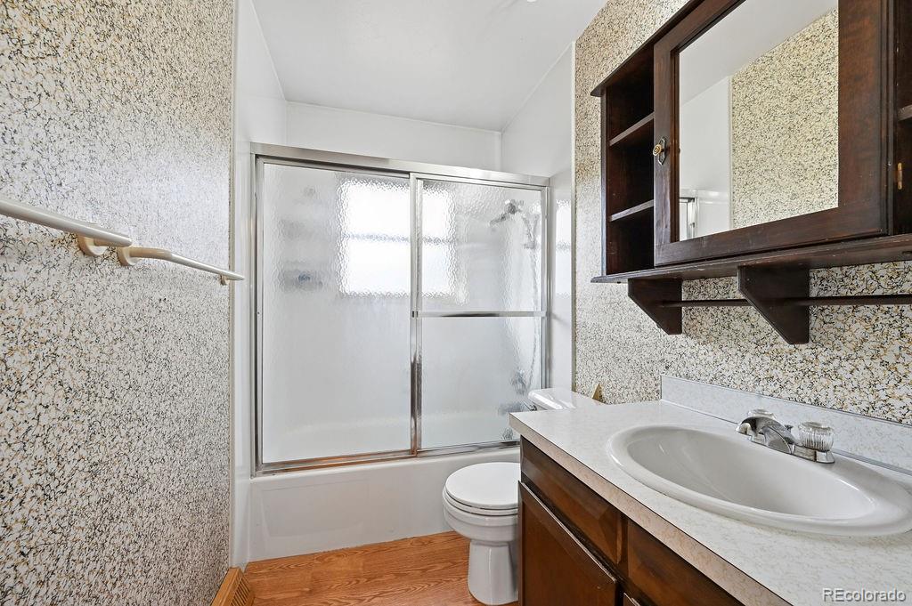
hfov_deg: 104.3
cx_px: 456
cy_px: 303
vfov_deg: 81.1
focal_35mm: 14
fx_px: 354
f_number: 10
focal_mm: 14
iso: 400
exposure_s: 1/15
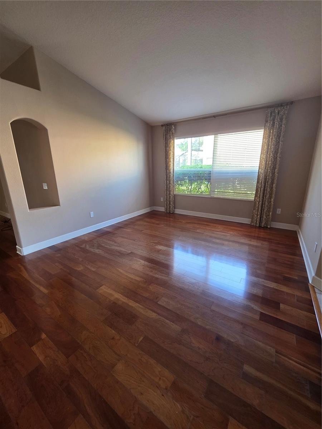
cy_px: 214
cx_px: 161
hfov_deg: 89.9
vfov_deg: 106.2
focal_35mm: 13
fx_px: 161
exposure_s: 1/60
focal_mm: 2.2
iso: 200
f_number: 1.9
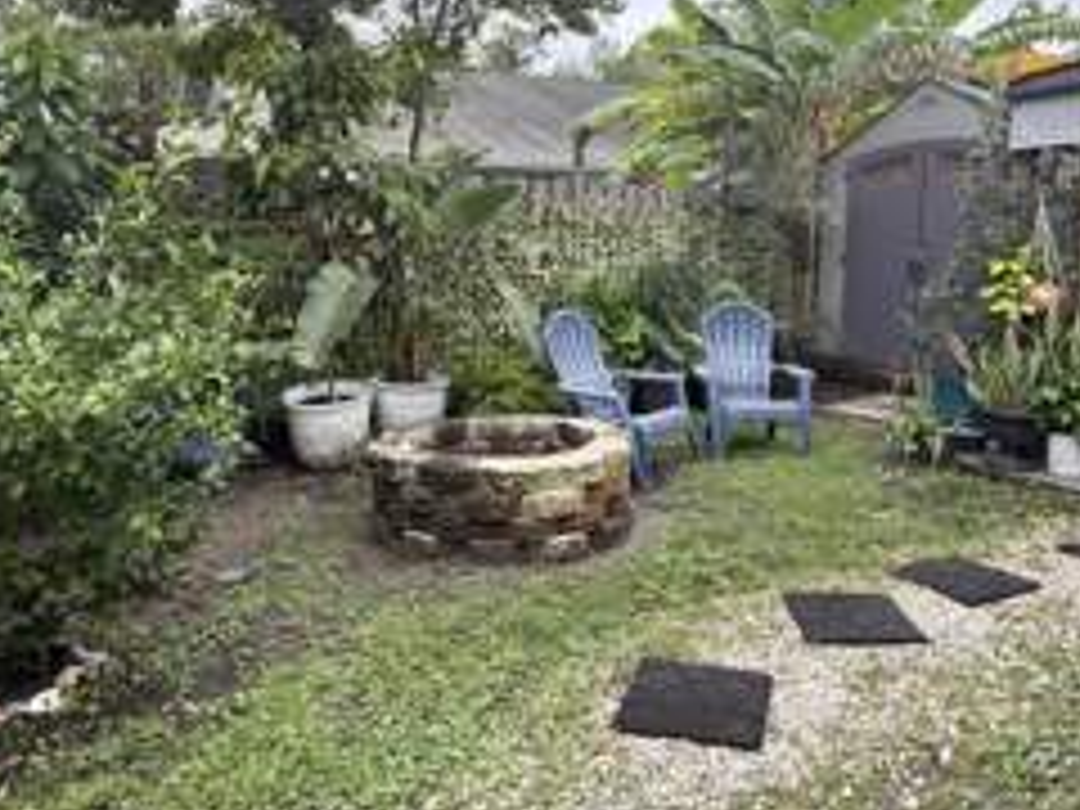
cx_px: 594
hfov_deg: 63.3
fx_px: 874
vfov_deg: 49.6
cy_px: 349
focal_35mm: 28
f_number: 2.2
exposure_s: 1/99
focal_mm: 2.22
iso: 64
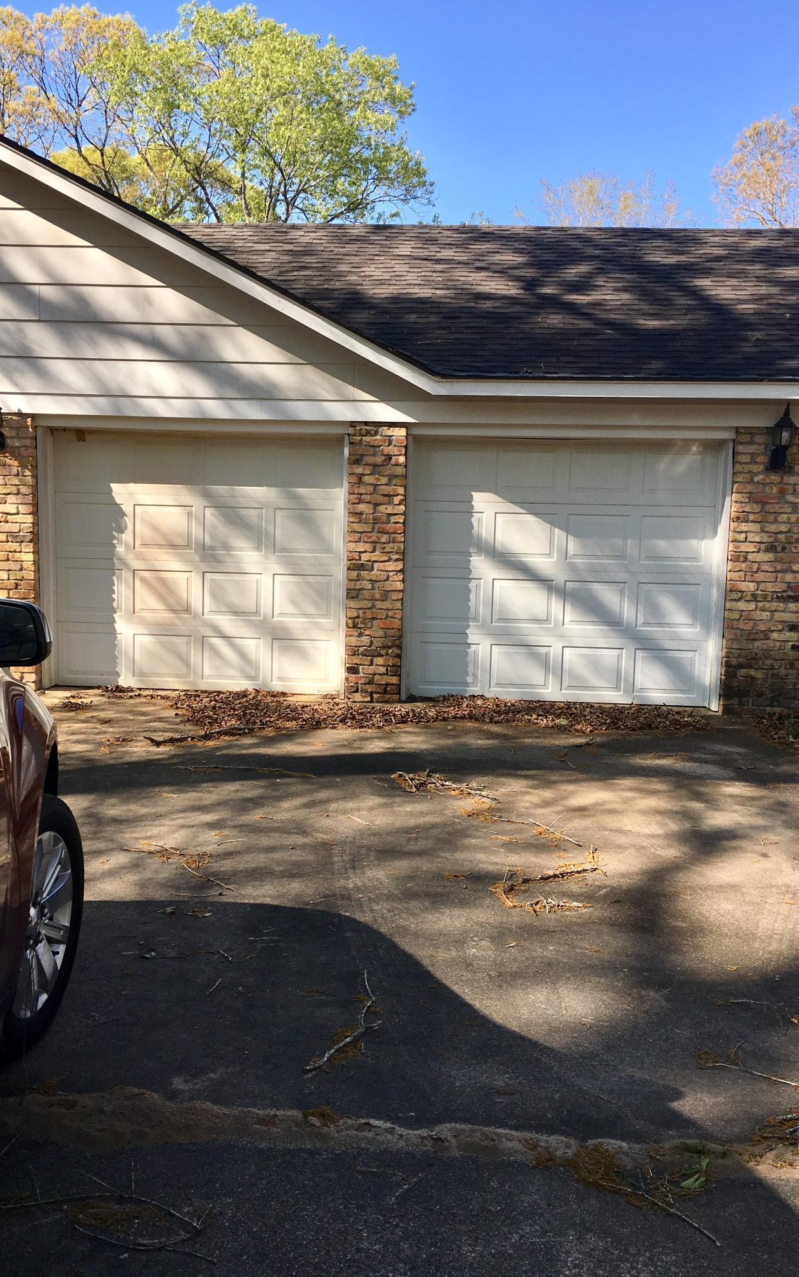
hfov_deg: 40.6
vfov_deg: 61.2
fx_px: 1080
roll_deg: -0.6
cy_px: 639
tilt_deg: -6.4
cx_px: 385
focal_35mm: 31
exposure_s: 1/718
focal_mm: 4.15
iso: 25
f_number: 2.2
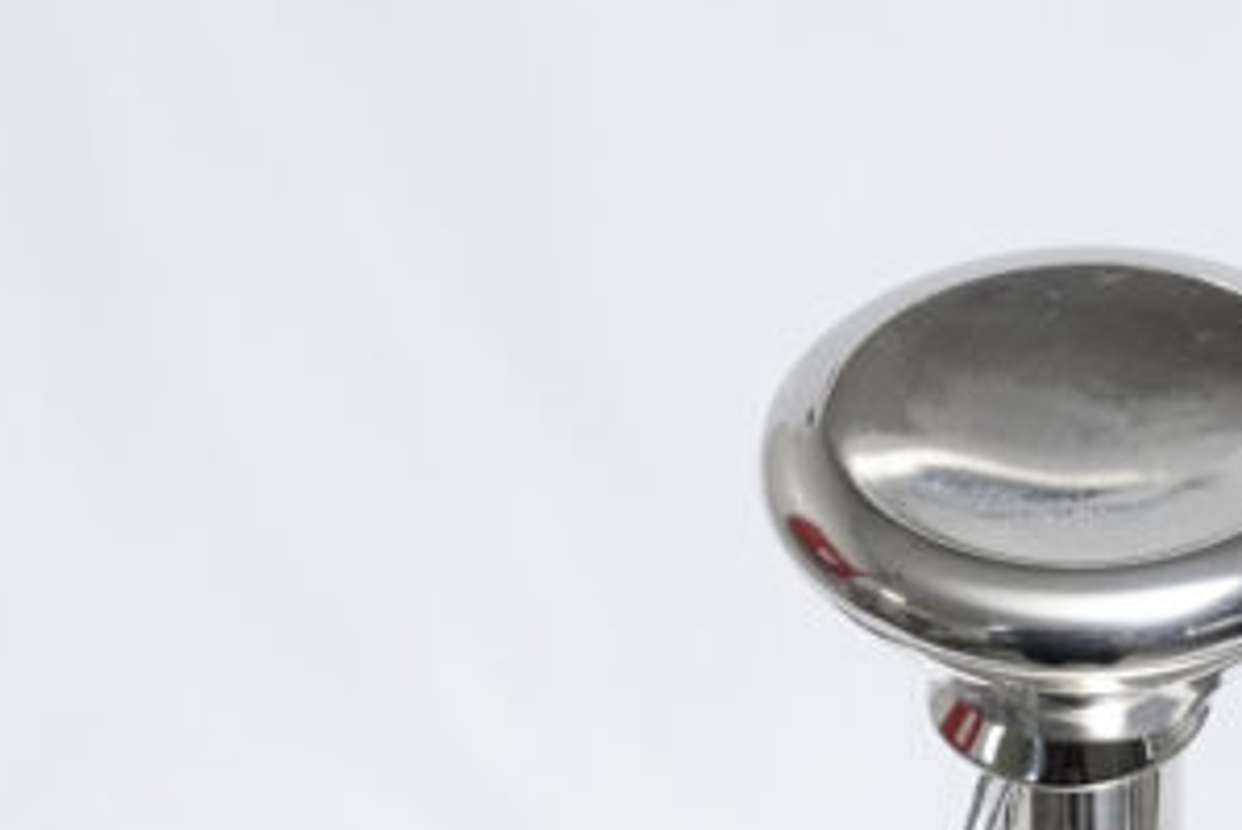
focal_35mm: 213
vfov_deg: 6.4
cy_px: 898
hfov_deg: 9.6
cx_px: 964
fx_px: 7355
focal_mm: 61
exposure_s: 1/125
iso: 3200
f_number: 10
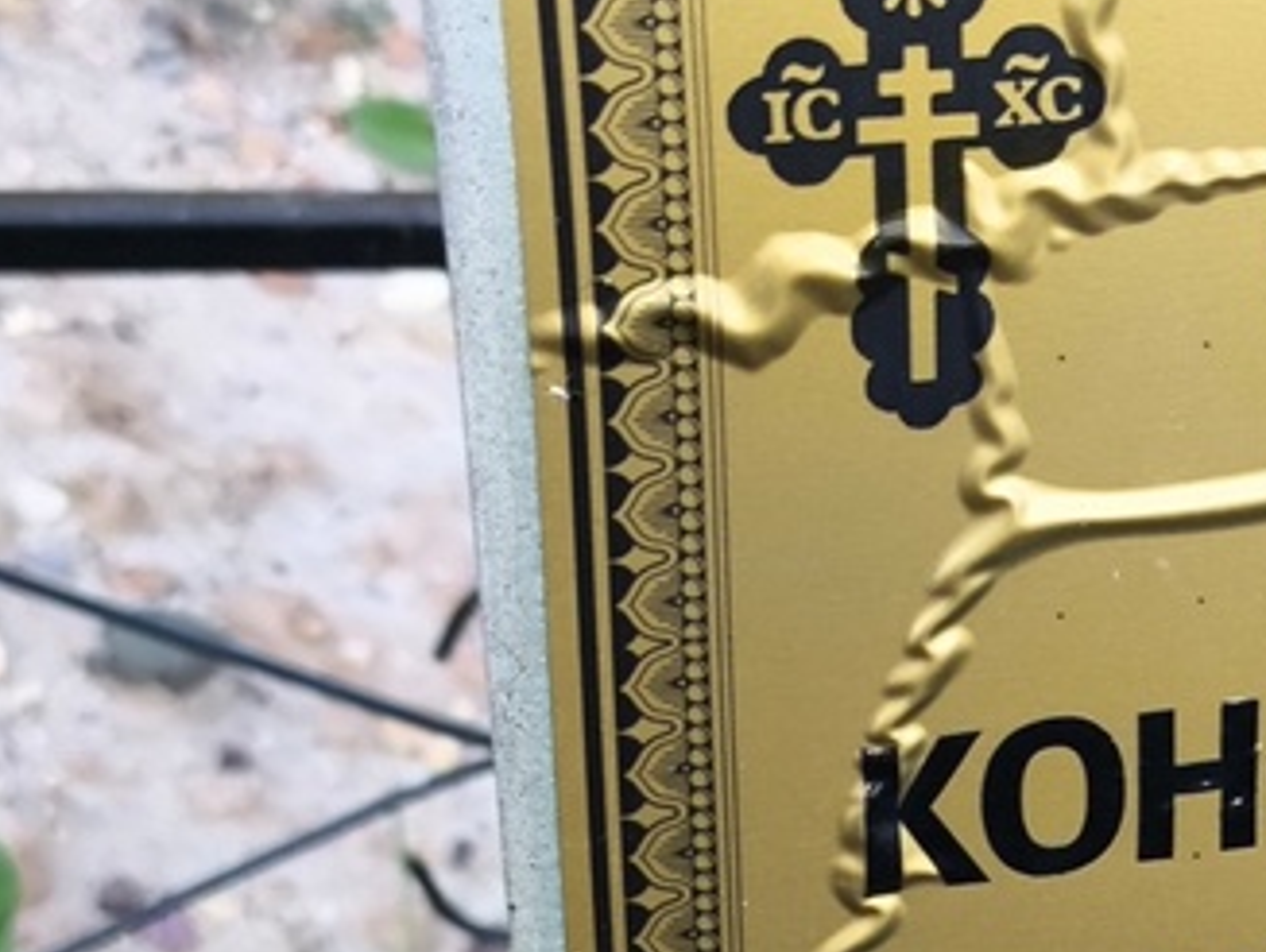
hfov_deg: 15.7
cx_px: 1353
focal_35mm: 122
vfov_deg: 12.1
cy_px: 851
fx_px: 4467
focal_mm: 4.71
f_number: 1.7
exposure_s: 1/120
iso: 100
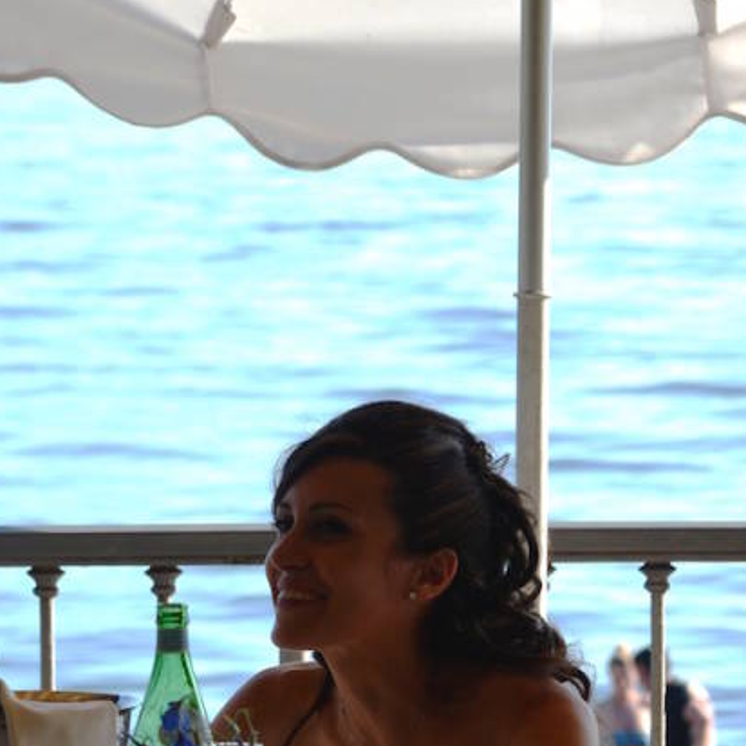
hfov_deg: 6.4
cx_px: -154
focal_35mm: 271
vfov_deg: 6.5
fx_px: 6607
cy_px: 518
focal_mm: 86
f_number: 8
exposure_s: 1/250
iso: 160
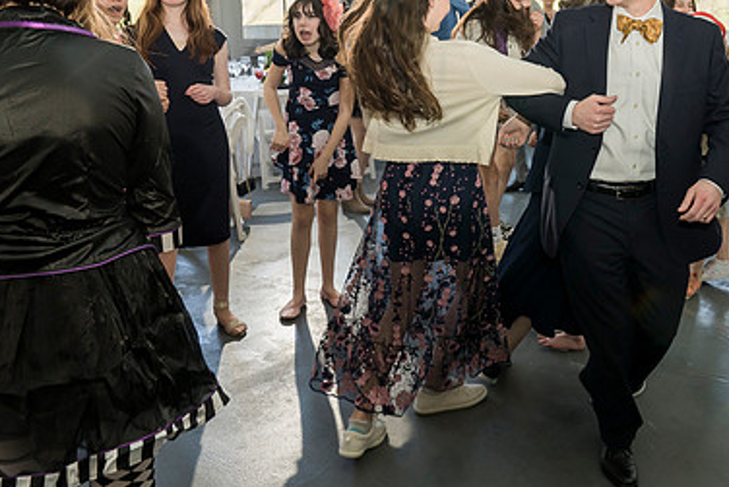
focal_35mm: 37
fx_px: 749
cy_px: 150
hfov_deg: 50.1
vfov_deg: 35.5
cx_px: 533
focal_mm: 24
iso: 1250
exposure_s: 1/200
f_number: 6.3
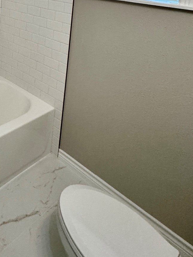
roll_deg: -3.6
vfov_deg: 47.3
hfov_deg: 38.7
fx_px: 245
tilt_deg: -9.8
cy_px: 7
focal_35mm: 33
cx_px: 6
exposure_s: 1/120
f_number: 2.2
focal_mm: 2.22
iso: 250
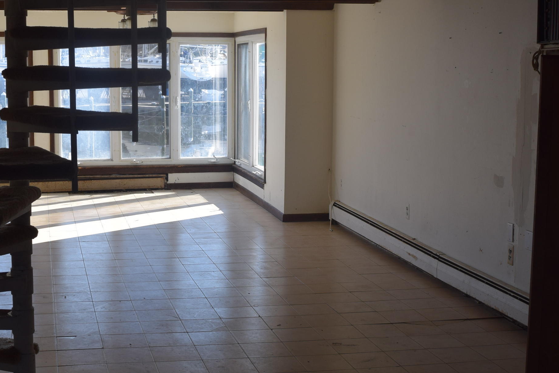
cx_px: 182
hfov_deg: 33.6
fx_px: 917
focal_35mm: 59
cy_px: 150
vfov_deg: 23.0
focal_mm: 24
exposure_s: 1/250
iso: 250
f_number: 8
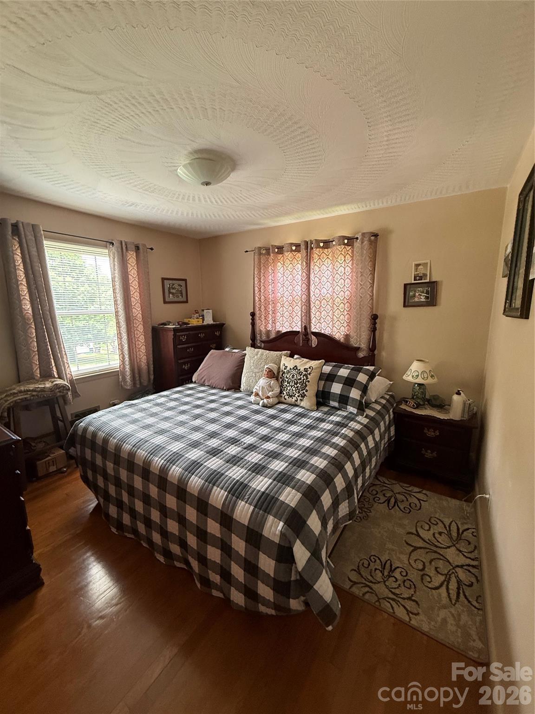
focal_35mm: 14
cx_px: 268
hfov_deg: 85.7
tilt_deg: -11.2
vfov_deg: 102.1
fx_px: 288
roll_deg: -0.5
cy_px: 357
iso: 400
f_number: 2.2
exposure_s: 1/60
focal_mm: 2.22
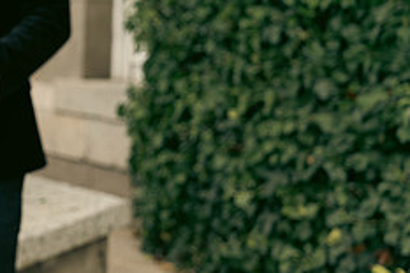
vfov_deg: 8.2
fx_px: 1901
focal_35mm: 167
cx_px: -62
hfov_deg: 12.1
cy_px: 40
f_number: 3.5
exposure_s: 1/400
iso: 125
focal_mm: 67
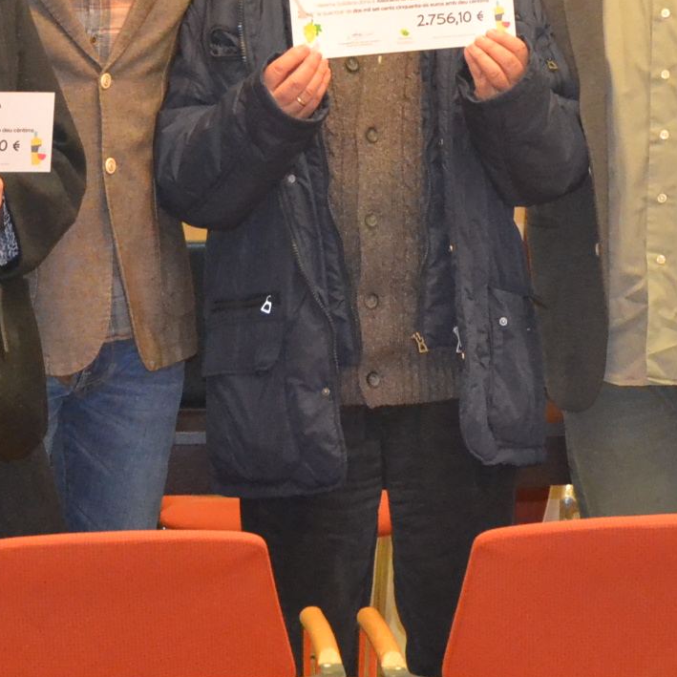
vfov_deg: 8.4
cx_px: 283
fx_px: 4580
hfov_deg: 8.5
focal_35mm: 207
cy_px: -51
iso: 3200
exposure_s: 1/60
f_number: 5
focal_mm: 50
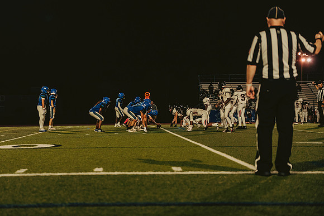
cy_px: 88
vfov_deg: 16.4
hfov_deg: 24.4
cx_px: 132
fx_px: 749
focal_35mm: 83
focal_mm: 70
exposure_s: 1/1000
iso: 2500
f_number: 2.8
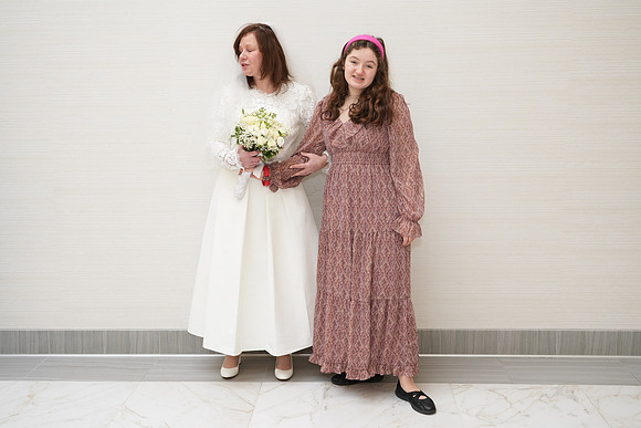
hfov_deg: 53.1
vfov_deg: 36.9
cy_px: 214
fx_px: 641
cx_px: 320
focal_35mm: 36
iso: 500
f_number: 5
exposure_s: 1/100
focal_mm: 36
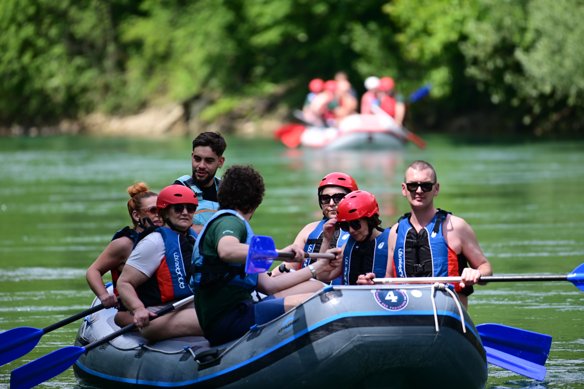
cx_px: 292
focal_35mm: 500
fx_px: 8106
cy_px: 194
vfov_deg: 2.7
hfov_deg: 4.1
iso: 400
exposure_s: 1/800
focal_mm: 500
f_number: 5.6
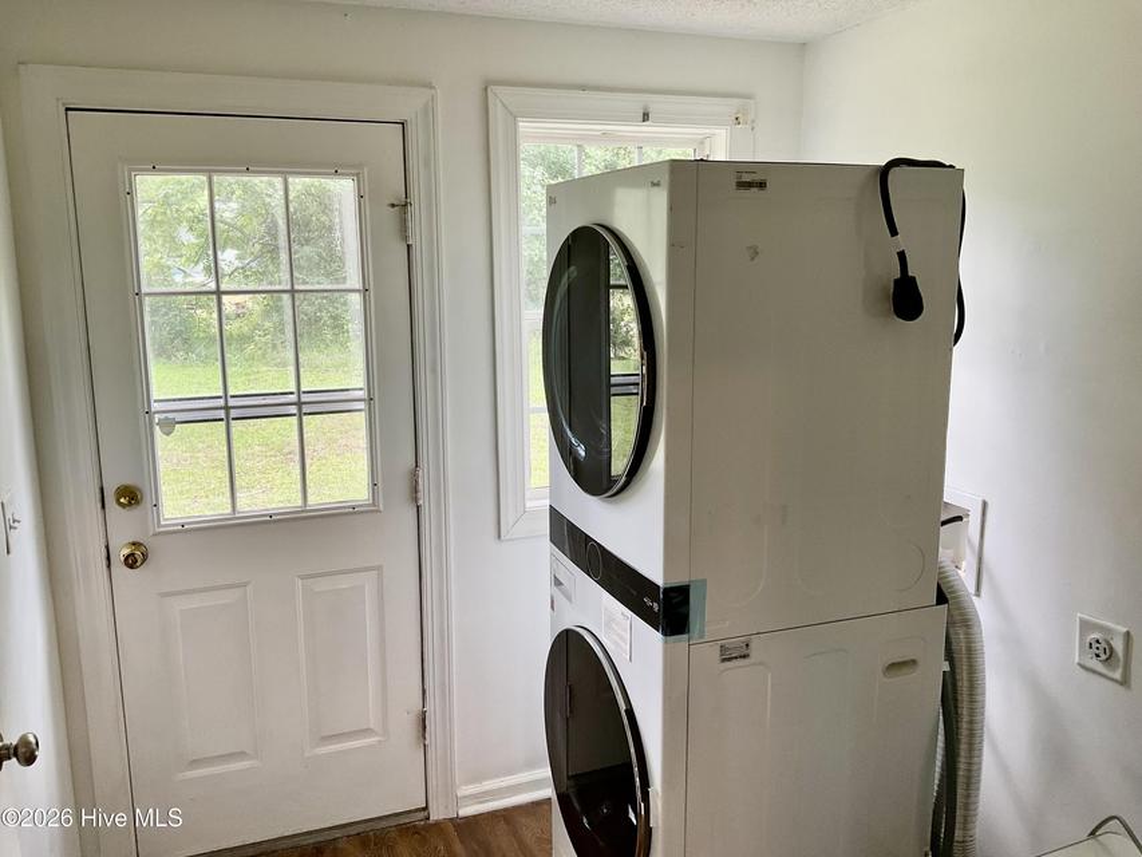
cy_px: 428
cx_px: 571
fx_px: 957
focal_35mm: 29
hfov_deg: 61.7
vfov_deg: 48.2
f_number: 1.8
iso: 50
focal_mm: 3
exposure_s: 1/60
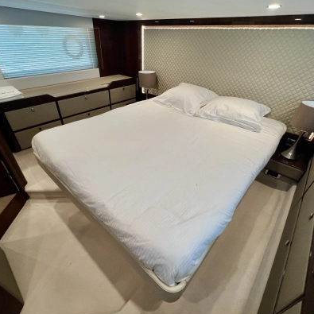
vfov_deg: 87.4
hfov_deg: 87.4
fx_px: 164
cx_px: 151
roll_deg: -1.7
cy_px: 157
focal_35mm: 16
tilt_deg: -34.3
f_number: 1.8
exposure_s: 1/99
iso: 125
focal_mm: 1.57
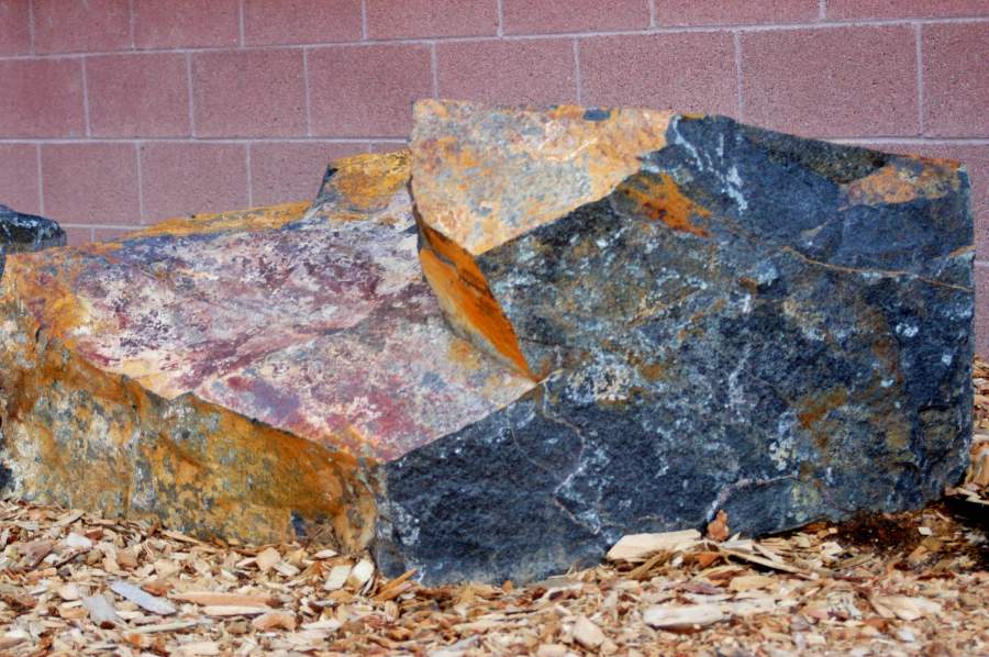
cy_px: 328
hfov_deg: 20.6
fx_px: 2717
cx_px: 494
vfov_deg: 13.8
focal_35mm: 99
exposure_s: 1/250
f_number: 5.6
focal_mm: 66
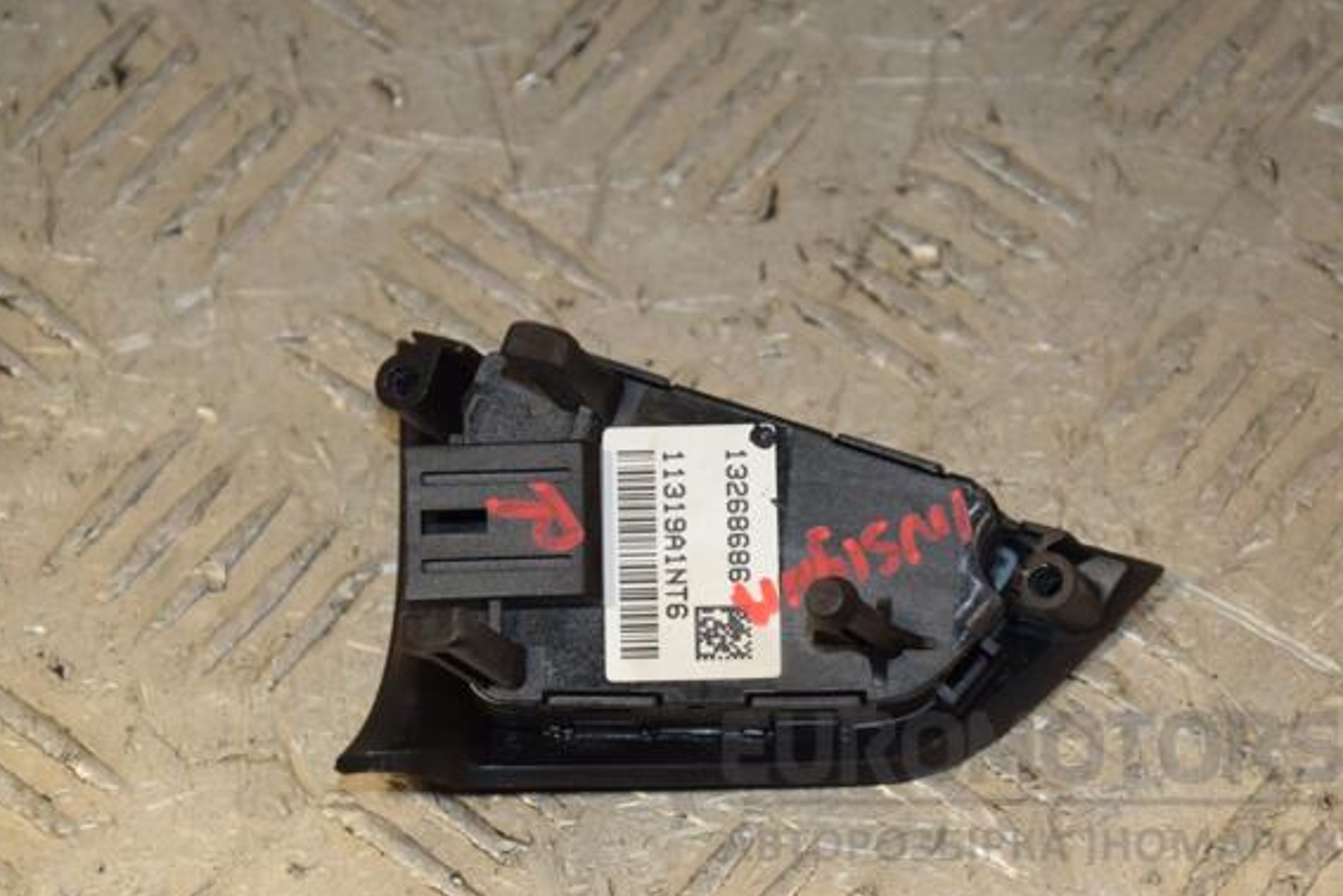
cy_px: 431
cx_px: 677
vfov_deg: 9.4
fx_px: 5446
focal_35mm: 146
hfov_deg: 14.1
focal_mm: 92
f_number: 8
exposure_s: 1/200
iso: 800
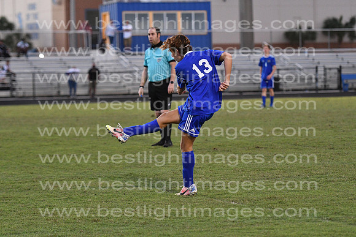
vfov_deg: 8.3
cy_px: 118
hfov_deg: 12.4
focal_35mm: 165
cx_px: 178
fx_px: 1632
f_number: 3.2
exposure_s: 1/800
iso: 3200
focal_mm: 110
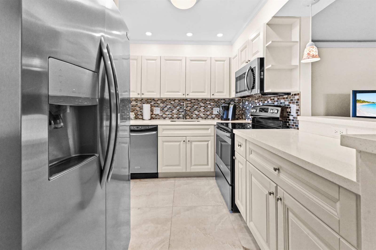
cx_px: 188
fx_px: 146
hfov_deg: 104.3
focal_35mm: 14
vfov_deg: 81.1
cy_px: 125
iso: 1250
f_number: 9
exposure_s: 1/60
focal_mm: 14
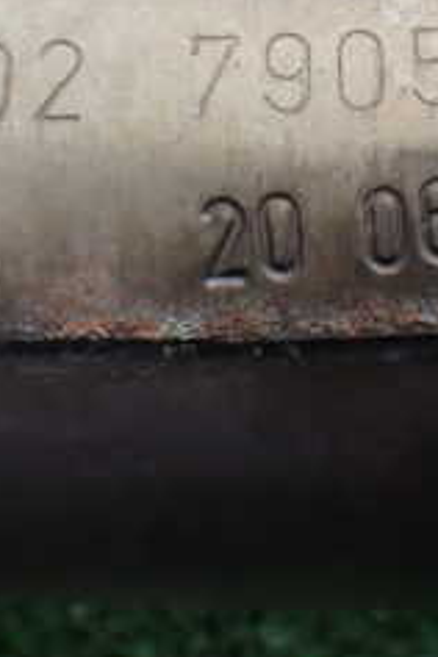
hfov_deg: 17.1
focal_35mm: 79
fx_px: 1442
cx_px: 366
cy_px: 36
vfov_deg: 24.7
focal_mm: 5.4
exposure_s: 1/250
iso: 100
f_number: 3.2
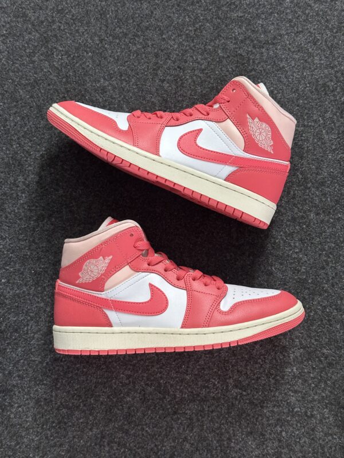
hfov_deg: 30.3
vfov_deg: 39.6
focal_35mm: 48
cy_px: 229
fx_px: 635
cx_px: 172
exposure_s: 1/50
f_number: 1.78
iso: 250
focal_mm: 6.86
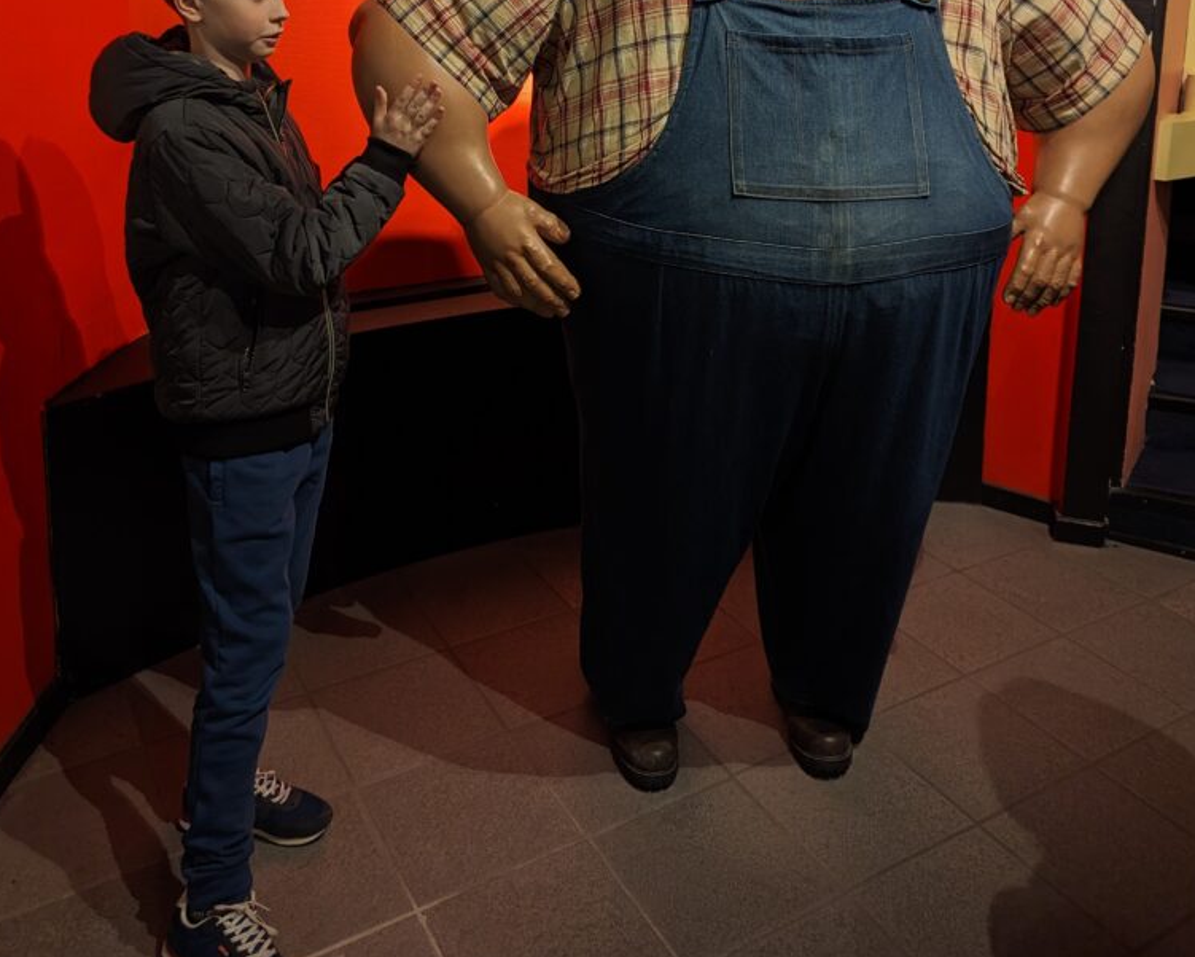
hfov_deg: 55.7
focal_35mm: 32
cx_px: 602
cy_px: 156
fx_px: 1132
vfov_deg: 43.1
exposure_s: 1/100
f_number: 1.85
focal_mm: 6.81
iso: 224
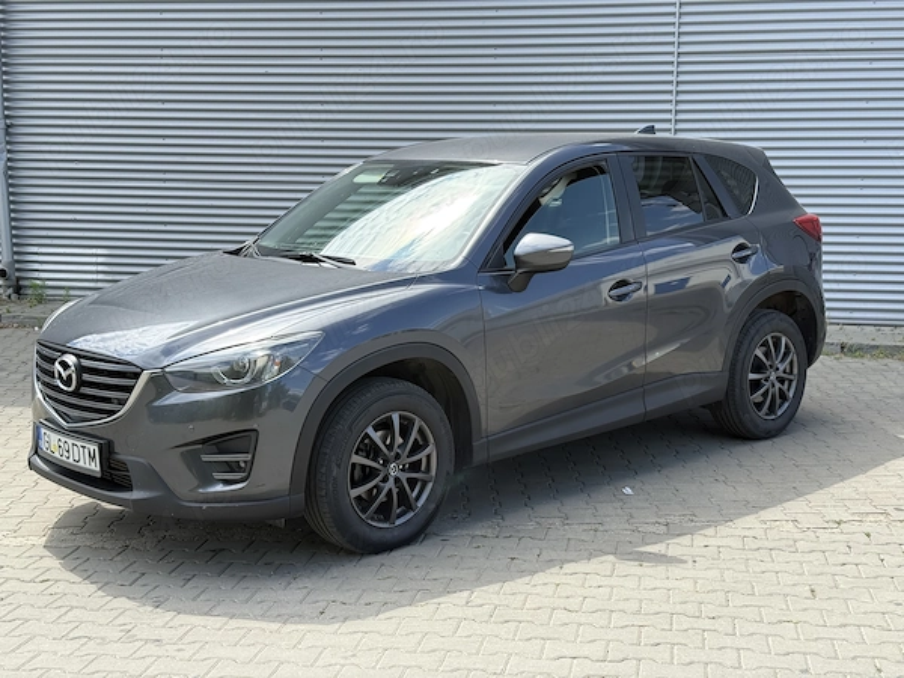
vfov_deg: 30.3
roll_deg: -0.6
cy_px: 339
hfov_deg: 39.7
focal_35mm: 48
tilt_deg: -8.1
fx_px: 1254
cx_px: 452
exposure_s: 1/837
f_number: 1.78
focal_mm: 6.76
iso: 100
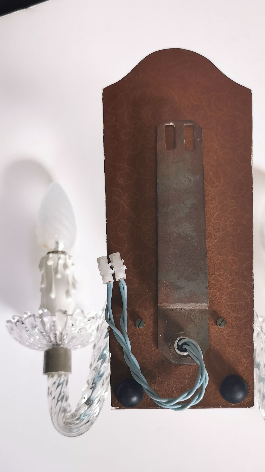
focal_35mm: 45
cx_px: 172
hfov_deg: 26.4
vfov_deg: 45.5
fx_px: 562
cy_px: 236
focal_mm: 5.58
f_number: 1.8
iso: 100
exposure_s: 1/50
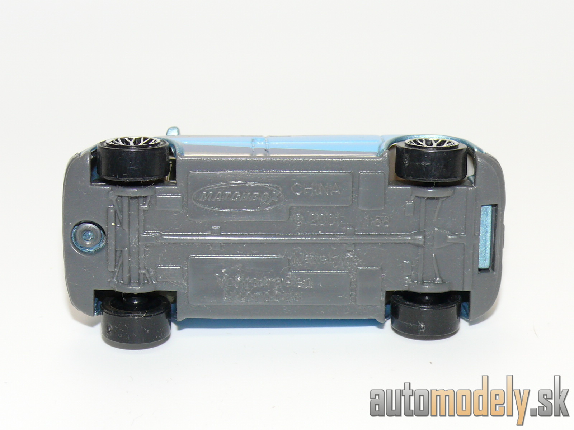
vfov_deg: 14.4
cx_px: 287
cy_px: 215
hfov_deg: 19.1
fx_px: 1708
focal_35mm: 103
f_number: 4
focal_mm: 13.6
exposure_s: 1/30
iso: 100
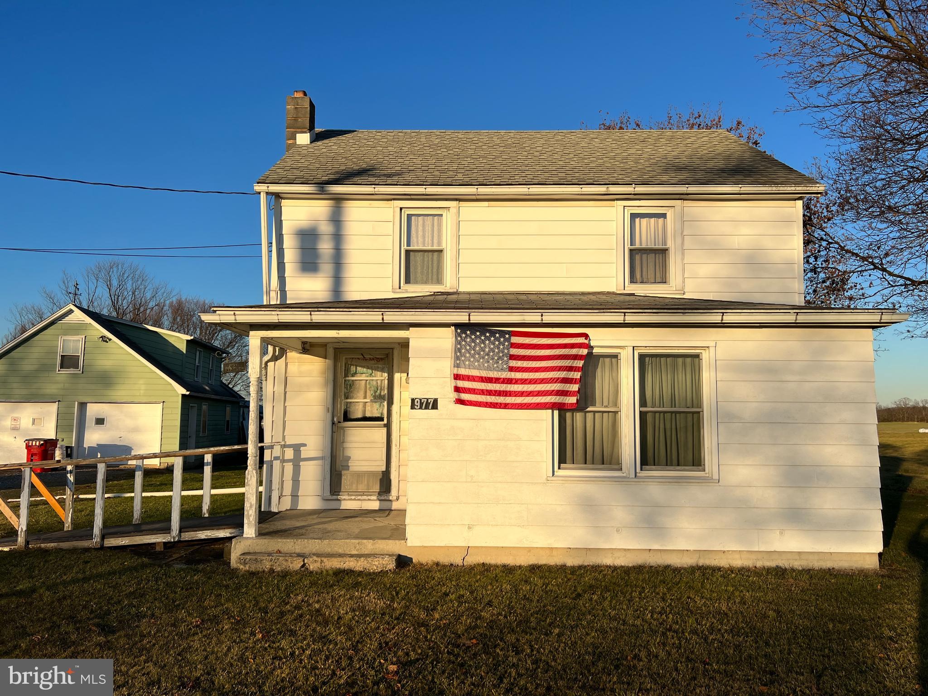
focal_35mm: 26
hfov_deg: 67.3
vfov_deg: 53.1
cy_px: 348
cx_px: 464
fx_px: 697
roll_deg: +0.3
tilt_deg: +6.4
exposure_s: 1/4630
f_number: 1.5
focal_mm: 5.7
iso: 50
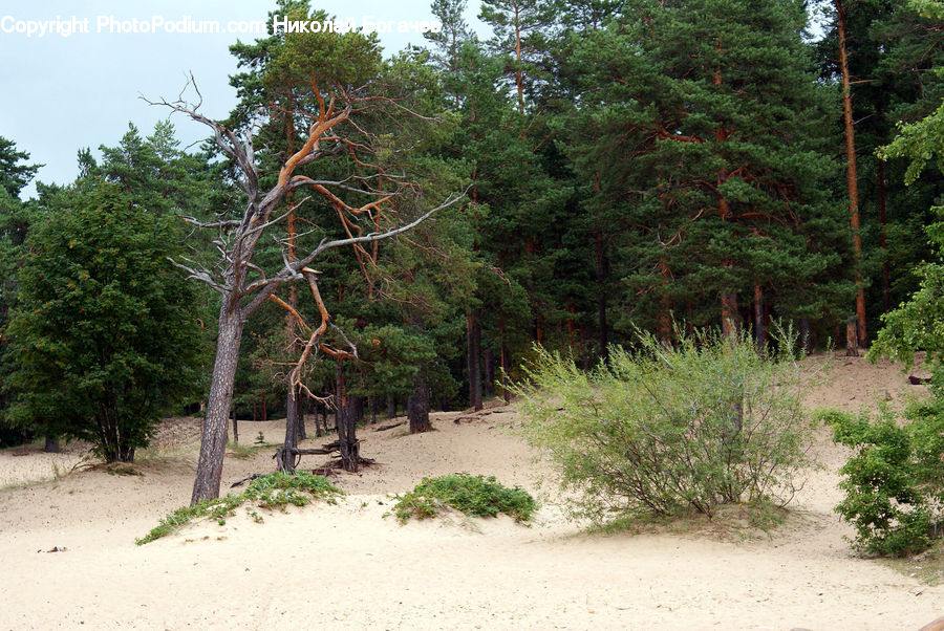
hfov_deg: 19.4
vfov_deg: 13.1
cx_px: 472
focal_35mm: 105
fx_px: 2756
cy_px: 316
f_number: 5.6
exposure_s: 1/125
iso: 100
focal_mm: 70
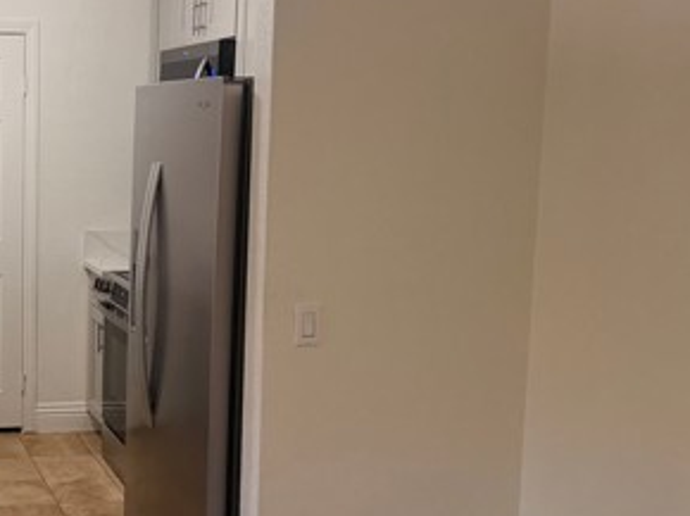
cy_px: 238
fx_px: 1056
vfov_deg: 27.5
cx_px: -7
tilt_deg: -6.9
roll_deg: +0.2
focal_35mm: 53
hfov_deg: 33.1
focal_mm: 6.76
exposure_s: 1/120
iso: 200
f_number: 1.78
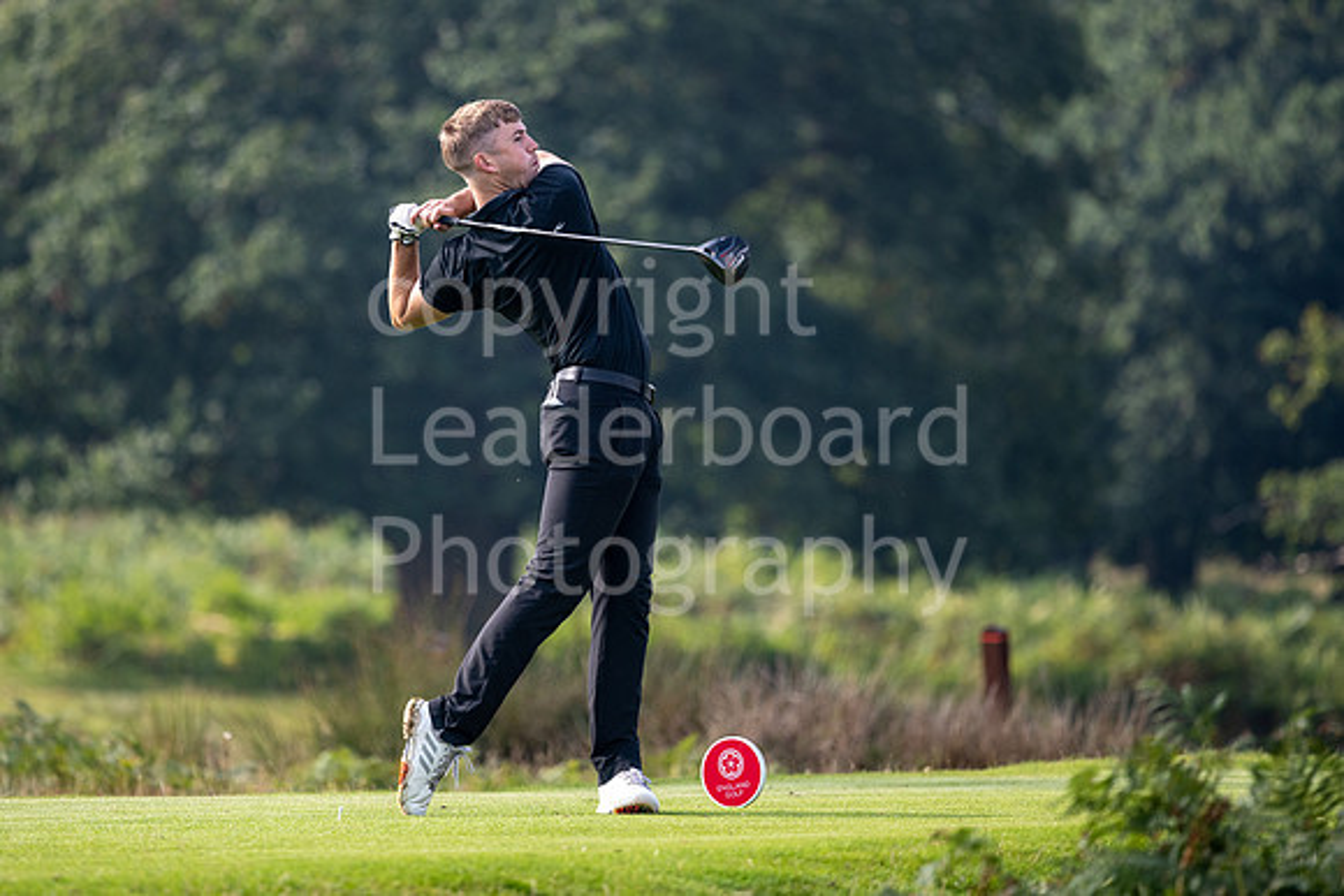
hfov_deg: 5.8
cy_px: 364
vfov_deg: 3.9
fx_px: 13313
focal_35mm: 357
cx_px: 545
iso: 160
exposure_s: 1/1000
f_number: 4
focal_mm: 300
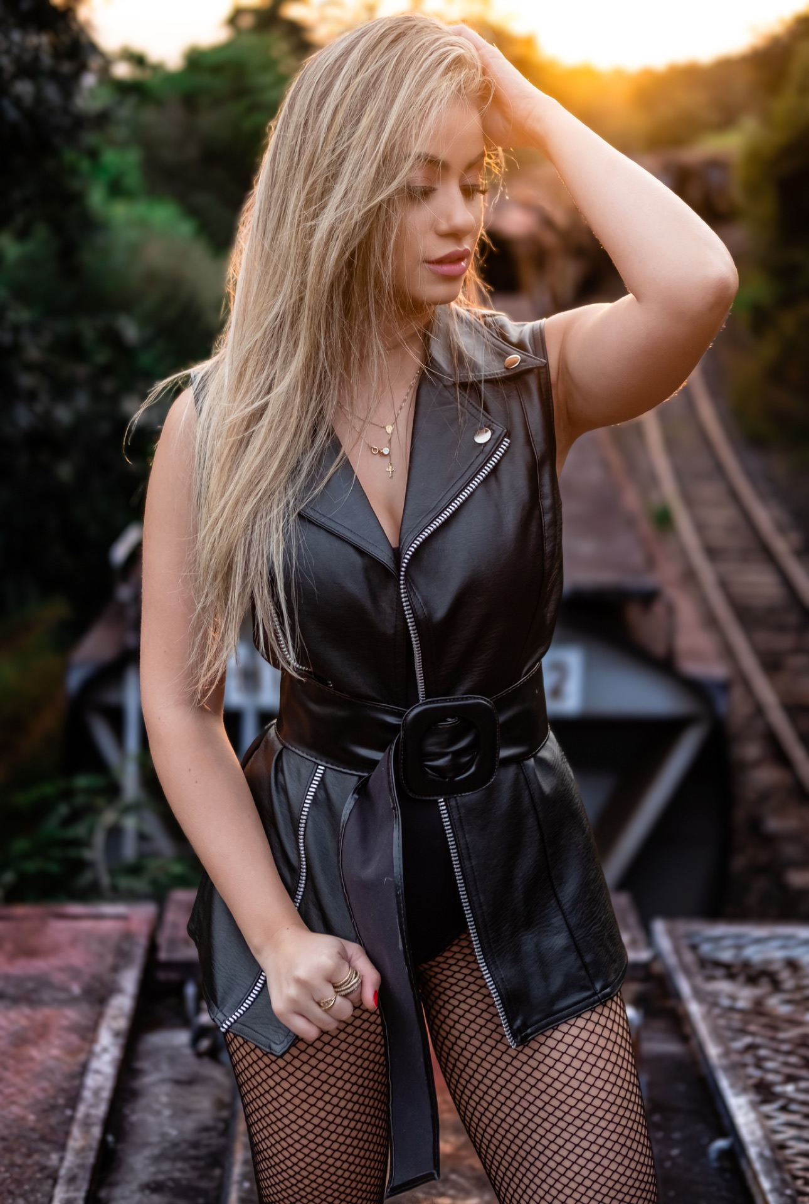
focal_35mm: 53
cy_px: 602
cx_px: 404
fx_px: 1777
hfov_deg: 25.6
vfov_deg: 37.4
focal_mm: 35
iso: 400
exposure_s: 1/250
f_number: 2
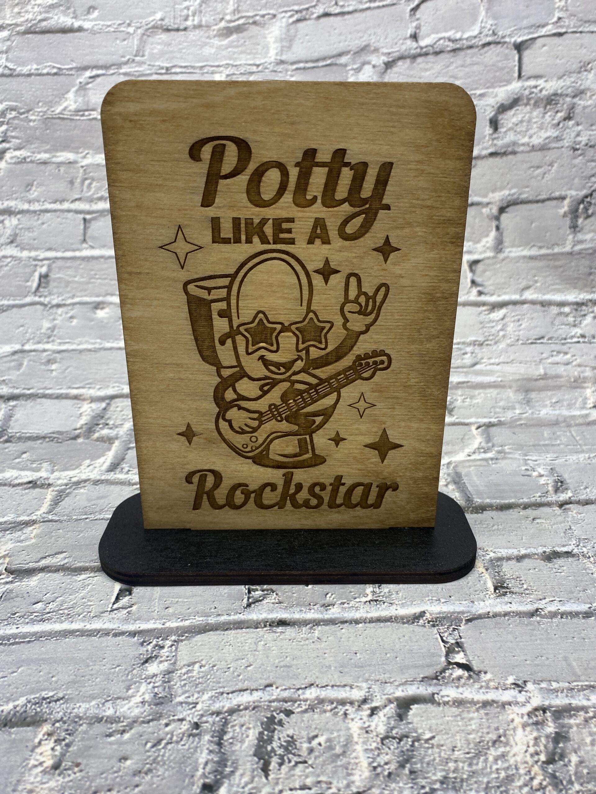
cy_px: 397
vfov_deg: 67.3
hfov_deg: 53.1
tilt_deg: -24.4
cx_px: 298
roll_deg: -0.7
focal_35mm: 26
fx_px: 597
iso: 50
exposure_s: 1/120
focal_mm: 4.25
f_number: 1.8
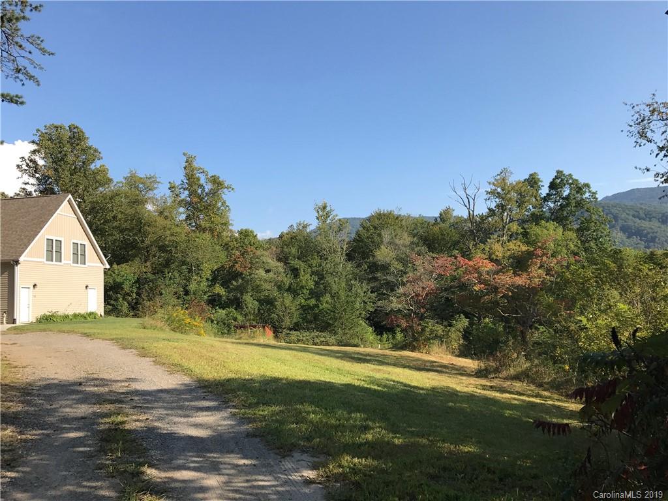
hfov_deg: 63.4
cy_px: 250
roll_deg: +2.4
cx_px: 334
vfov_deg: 49.7
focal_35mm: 28
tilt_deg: +6.1
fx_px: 540
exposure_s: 1/1408
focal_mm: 3.99
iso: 20
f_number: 1.8
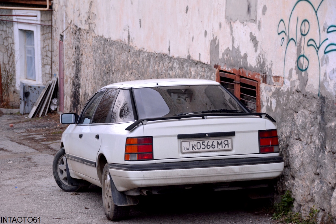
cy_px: 112
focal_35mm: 114
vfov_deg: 12.1
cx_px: 169
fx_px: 1059
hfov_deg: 18.0
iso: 900
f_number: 5
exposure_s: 1/30
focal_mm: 75
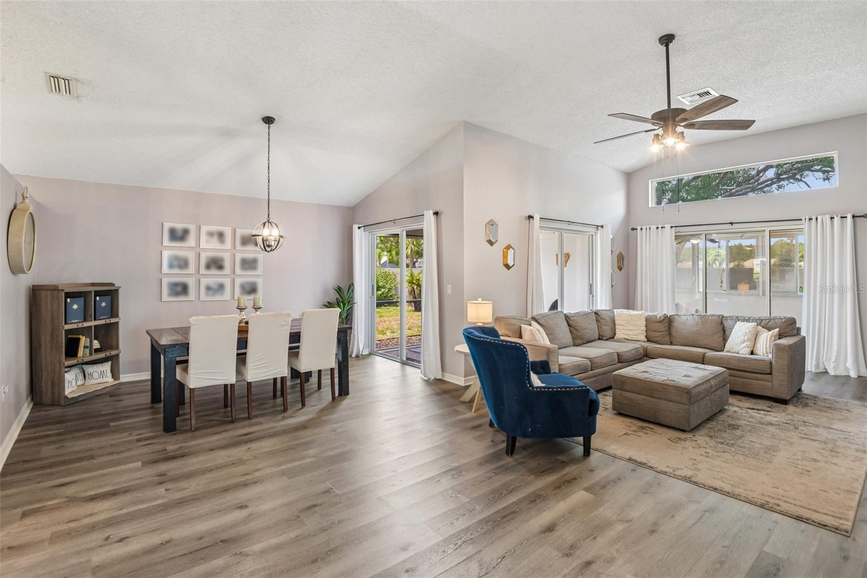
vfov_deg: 73.7
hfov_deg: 96.7
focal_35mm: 16
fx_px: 385
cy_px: 289
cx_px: 434
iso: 400
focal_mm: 16
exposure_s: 1/8
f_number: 8
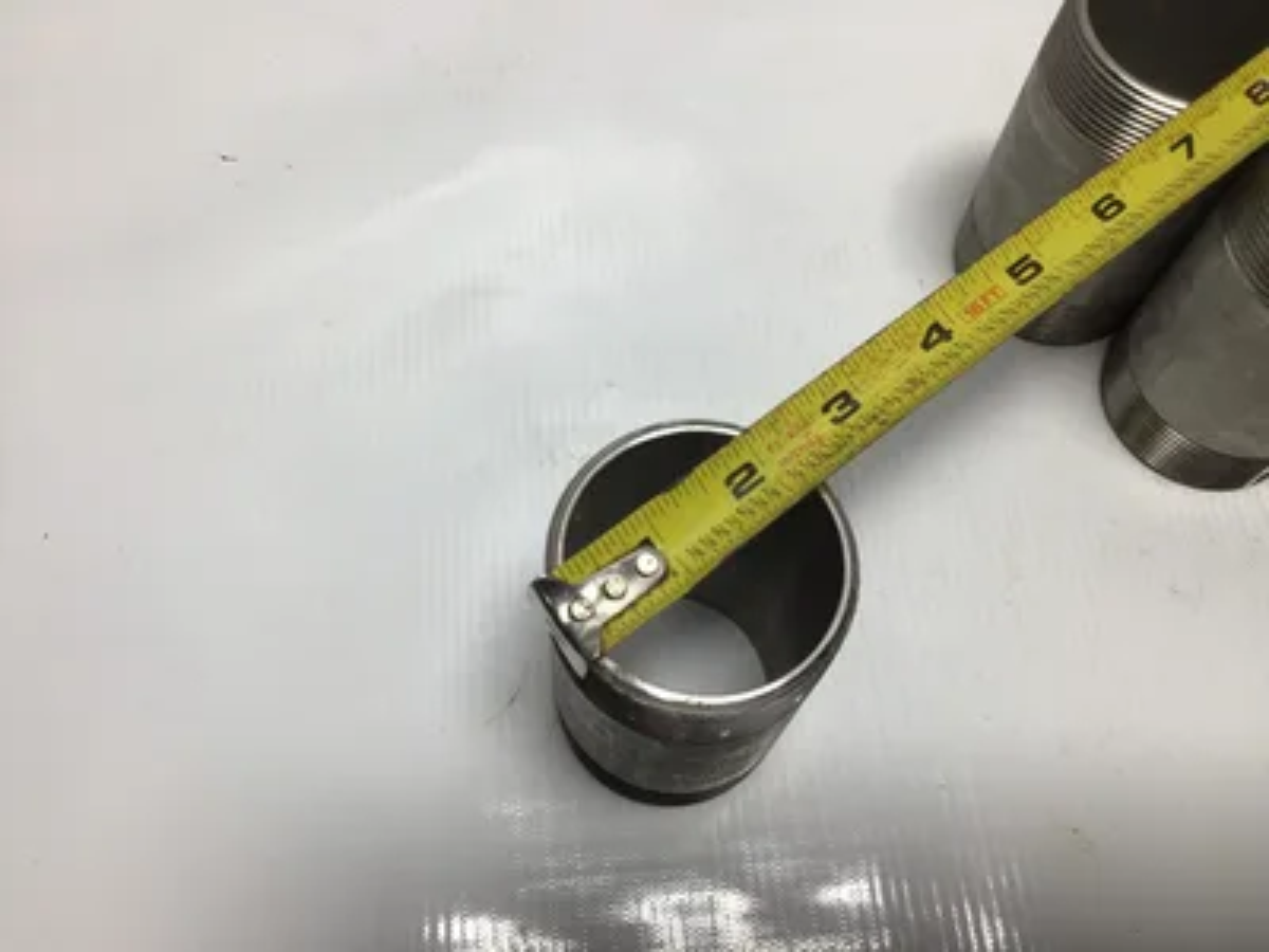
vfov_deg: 45.4
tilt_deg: -66.6
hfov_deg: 58.4
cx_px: 634
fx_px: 1136
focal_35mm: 31
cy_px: 476
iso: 25
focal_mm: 3.3
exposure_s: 1/167
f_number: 2.4
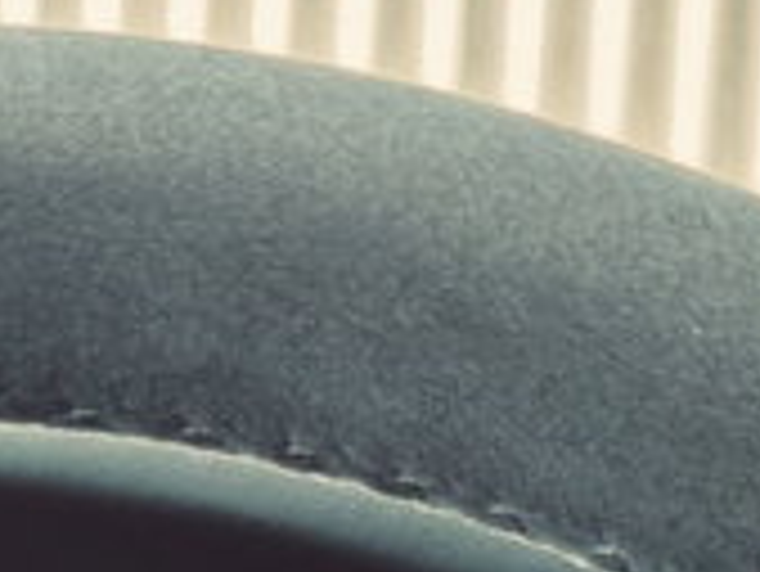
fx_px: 4790
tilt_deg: -11.7
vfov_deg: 6.6
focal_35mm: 218
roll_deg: -0.6
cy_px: 1162
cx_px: -333
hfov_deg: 8.9
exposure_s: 1/81
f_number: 1.78
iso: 100
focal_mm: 6.76
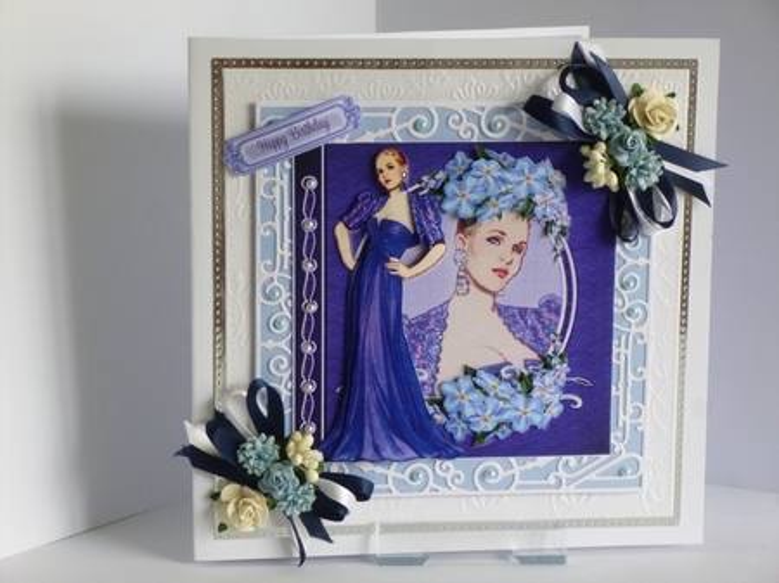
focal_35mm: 86
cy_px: 292
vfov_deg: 17.2
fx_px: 1934
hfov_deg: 22.8
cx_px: 390
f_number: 5
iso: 400
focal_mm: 15.3
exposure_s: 1/60
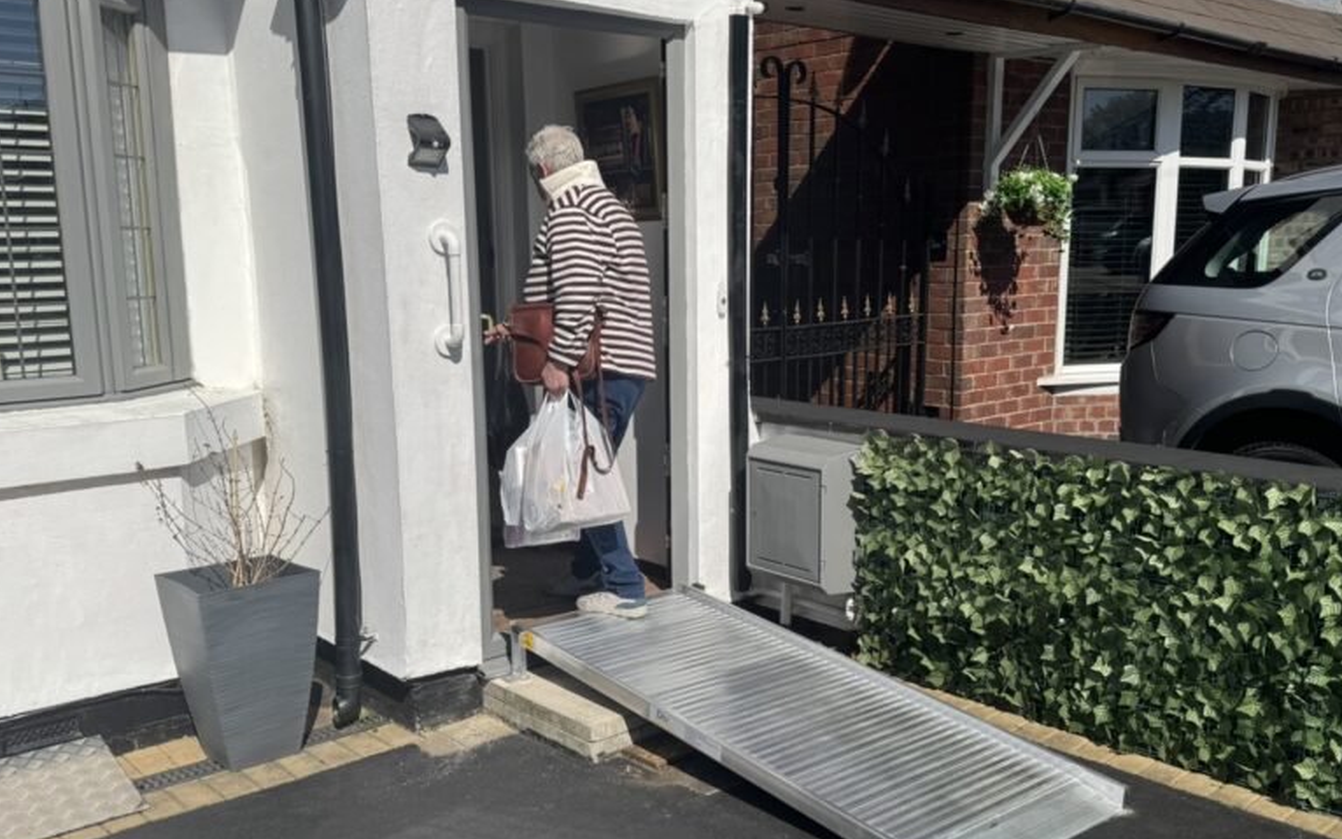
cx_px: 701
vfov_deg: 37.2
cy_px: 492
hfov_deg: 56.7
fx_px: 1244
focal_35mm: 34
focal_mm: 6.76
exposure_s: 1/7937
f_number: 1.78
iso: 80
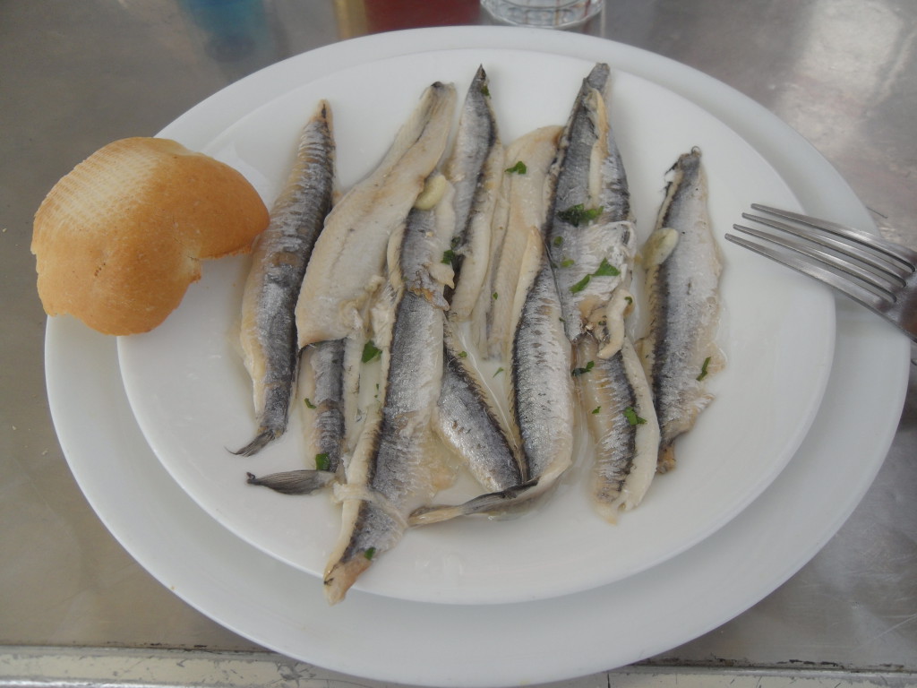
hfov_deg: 63.4
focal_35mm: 28
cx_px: 458
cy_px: 344
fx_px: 742
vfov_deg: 49.7
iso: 80
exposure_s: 1/750
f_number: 3.4
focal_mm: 5
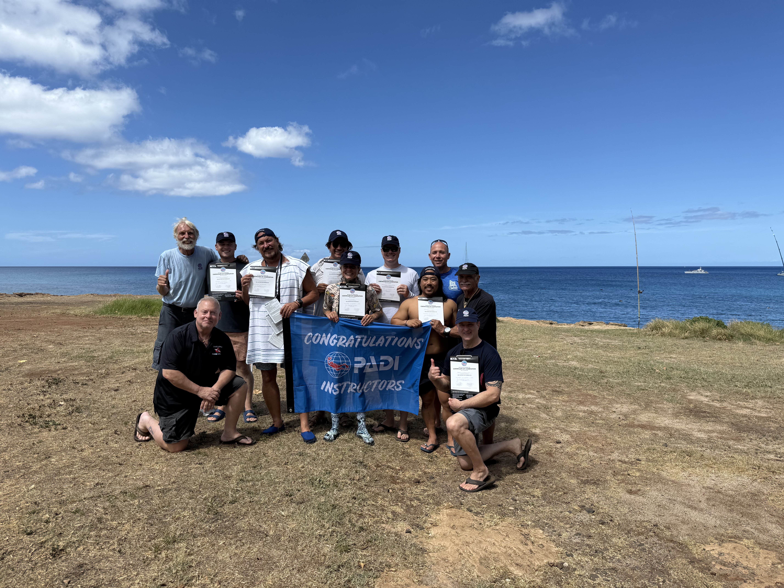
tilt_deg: -2.2
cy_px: 294
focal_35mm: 24
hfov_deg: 71.6
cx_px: 392
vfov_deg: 56.8
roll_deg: +0.4
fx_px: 544
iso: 80
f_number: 1.78
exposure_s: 1/5714
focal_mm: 6.76
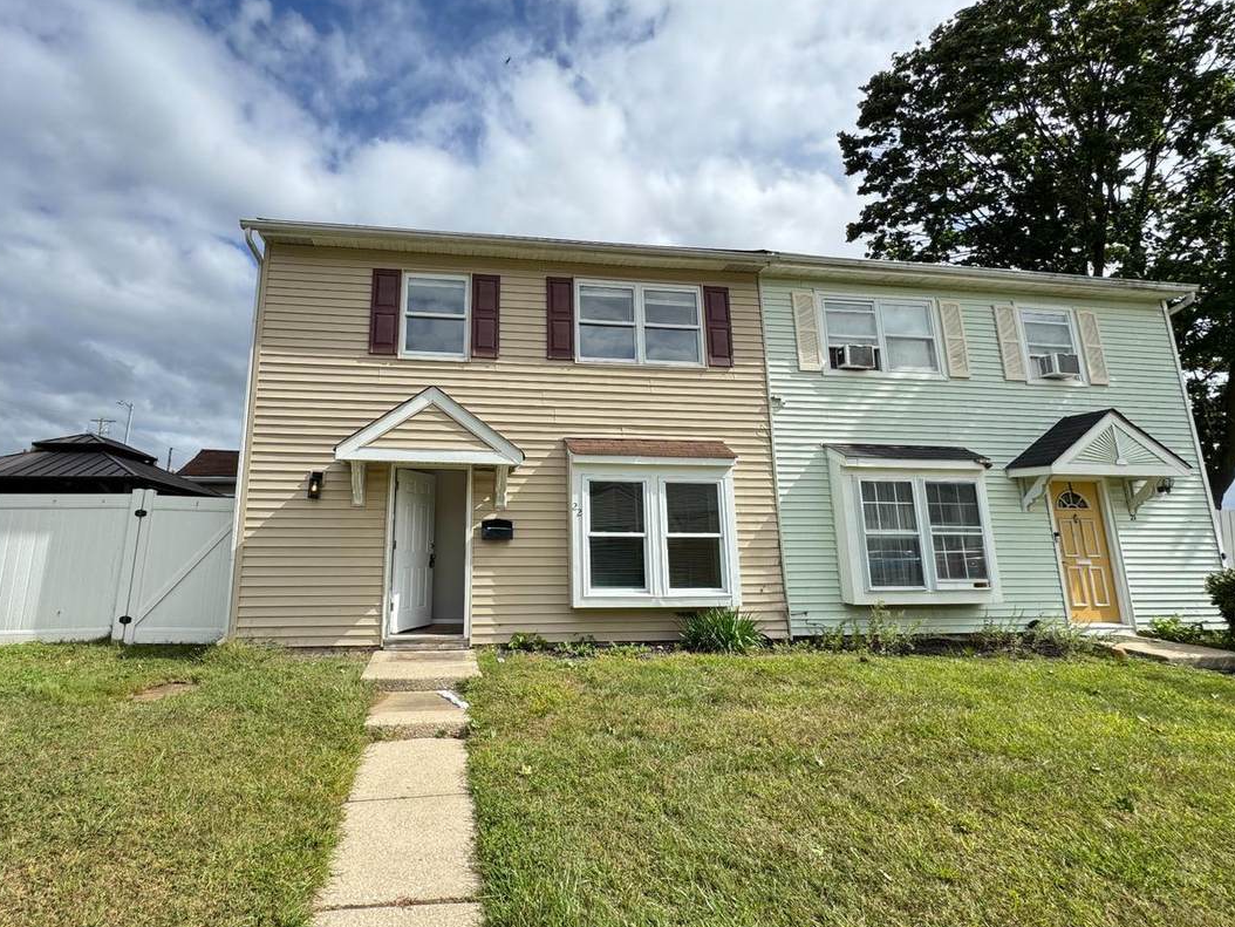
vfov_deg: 74.6
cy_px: 418
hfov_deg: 90.1
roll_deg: -0.8
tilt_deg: +11.2
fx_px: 607
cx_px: 510
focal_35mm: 17
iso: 50
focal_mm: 2.22
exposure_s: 1/968
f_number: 2.2
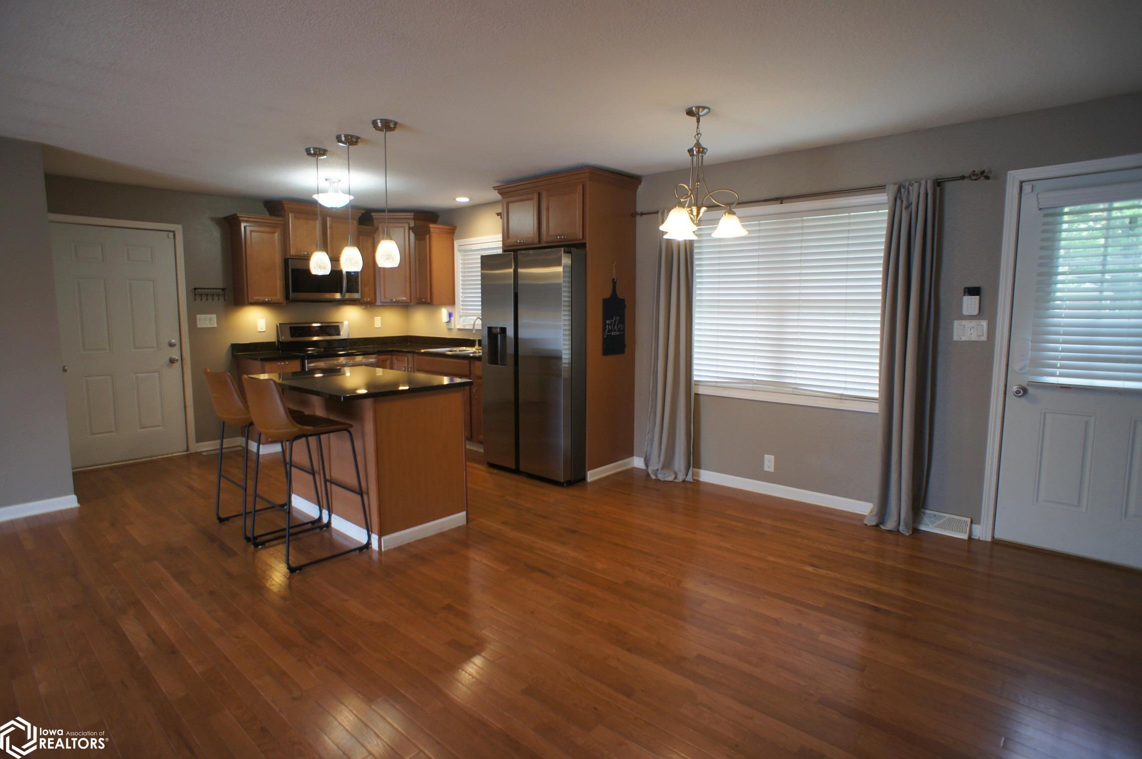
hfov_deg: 73.8
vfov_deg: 53.0
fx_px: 760
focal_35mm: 24
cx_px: 571
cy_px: 380
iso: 200
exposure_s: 1/40
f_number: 3.2
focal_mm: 16
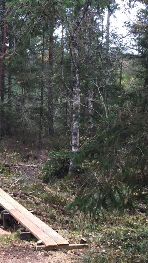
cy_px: 152
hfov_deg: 17.1
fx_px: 447
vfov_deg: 32.8
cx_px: -70
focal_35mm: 64
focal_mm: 4.15
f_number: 2.2
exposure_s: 1/50
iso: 32
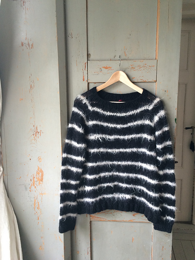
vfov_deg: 61.7
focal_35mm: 29
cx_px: 98
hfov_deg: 48.2
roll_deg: +0.5
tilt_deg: -8.4
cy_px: 130
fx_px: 218
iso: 80
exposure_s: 1/33
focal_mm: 4.15
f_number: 2.2
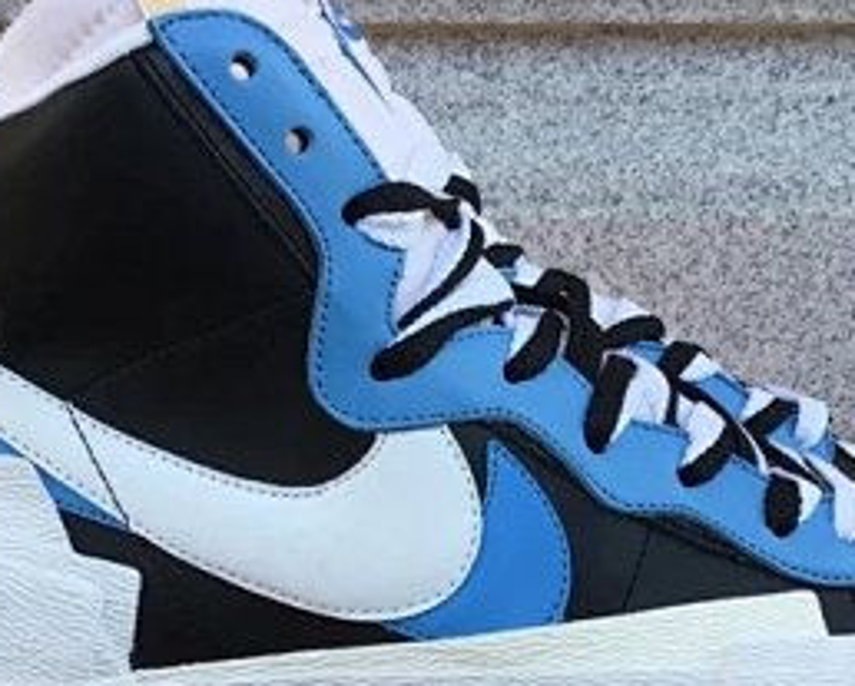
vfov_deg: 20.1
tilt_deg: -14.6
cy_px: 606
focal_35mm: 75
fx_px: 1900
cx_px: 487
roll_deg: +0.9
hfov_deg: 25.3
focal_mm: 3.3
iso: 25
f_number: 2.4
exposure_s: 1/188
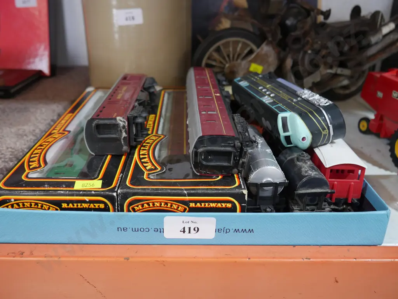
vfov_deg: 44.2
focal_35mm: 32
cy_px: 150
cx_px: 199
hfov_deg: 56.8
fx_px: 368
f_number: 3.6
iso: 800
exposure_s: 1/60
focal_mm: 16
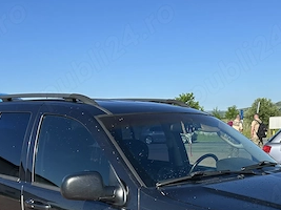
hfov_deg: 35.3
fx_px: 438
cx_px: 180
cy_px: 227
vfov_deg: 25.2
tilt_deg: -13.0
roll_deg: +1.5
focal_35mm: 54
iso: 80
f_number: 1.78
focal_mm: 6.86
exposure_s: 1/3155
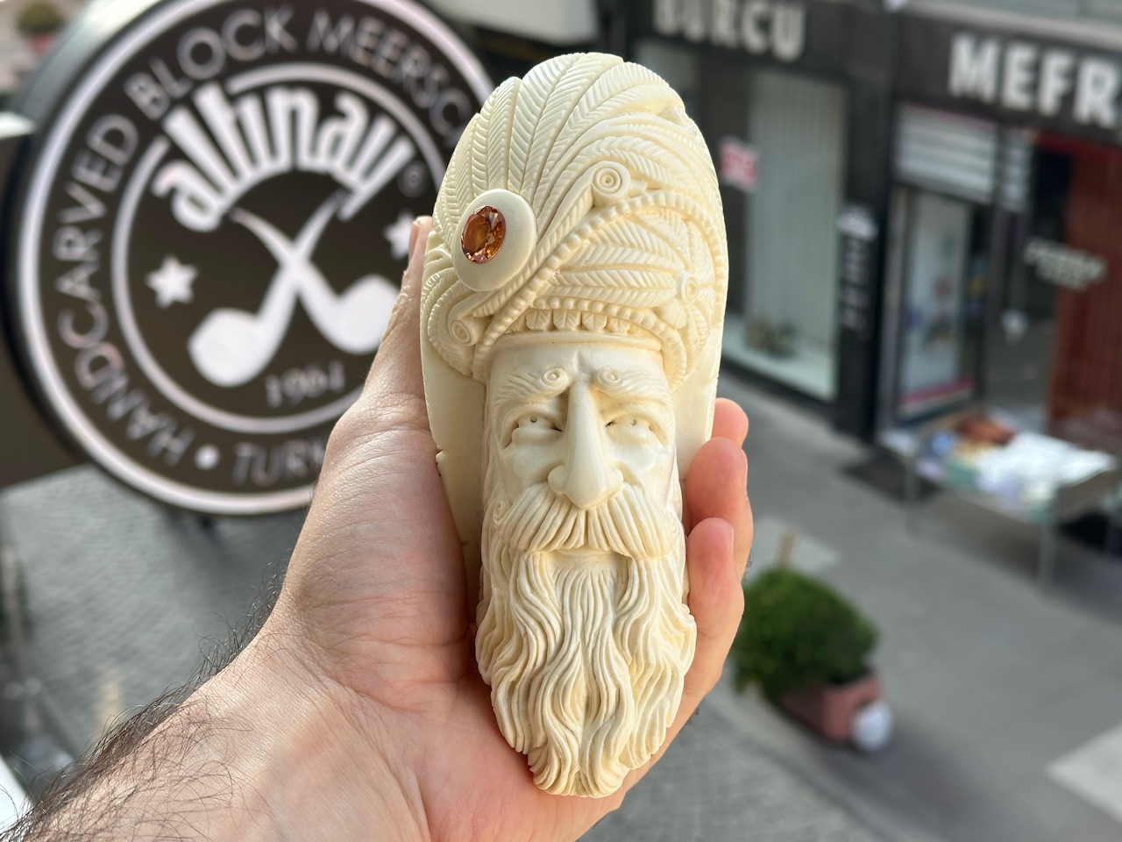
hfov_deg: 39.7
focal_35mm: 48
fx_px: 1556
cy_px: 421
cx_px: 561
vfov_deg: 30.3
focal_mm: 6.86
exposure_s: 1/406
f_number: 1.78
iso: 64
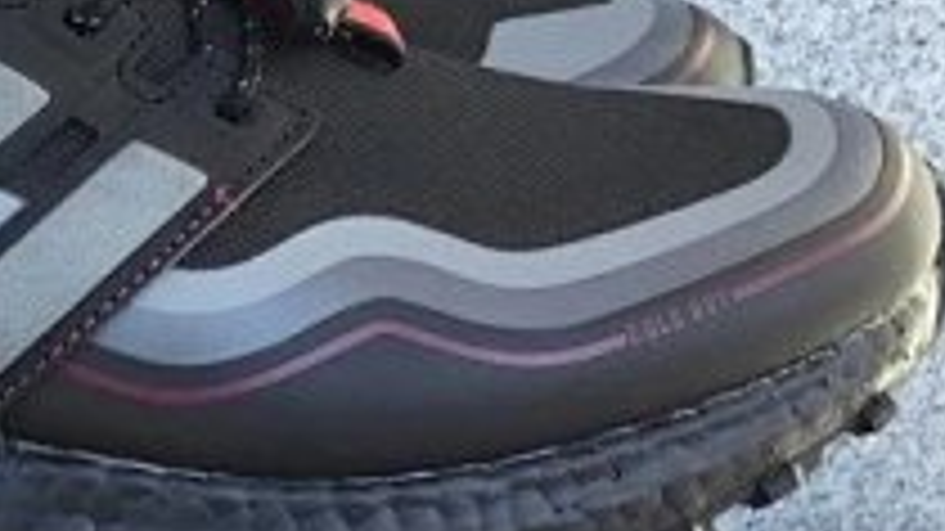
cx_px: -81
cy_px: 405
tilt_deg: -20.6
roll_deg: +0.1
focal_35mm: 103
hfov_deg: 19.9
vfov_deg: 11.7
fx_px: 2580
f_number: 2.4
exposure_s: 1/116
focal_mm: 3.3
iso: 25
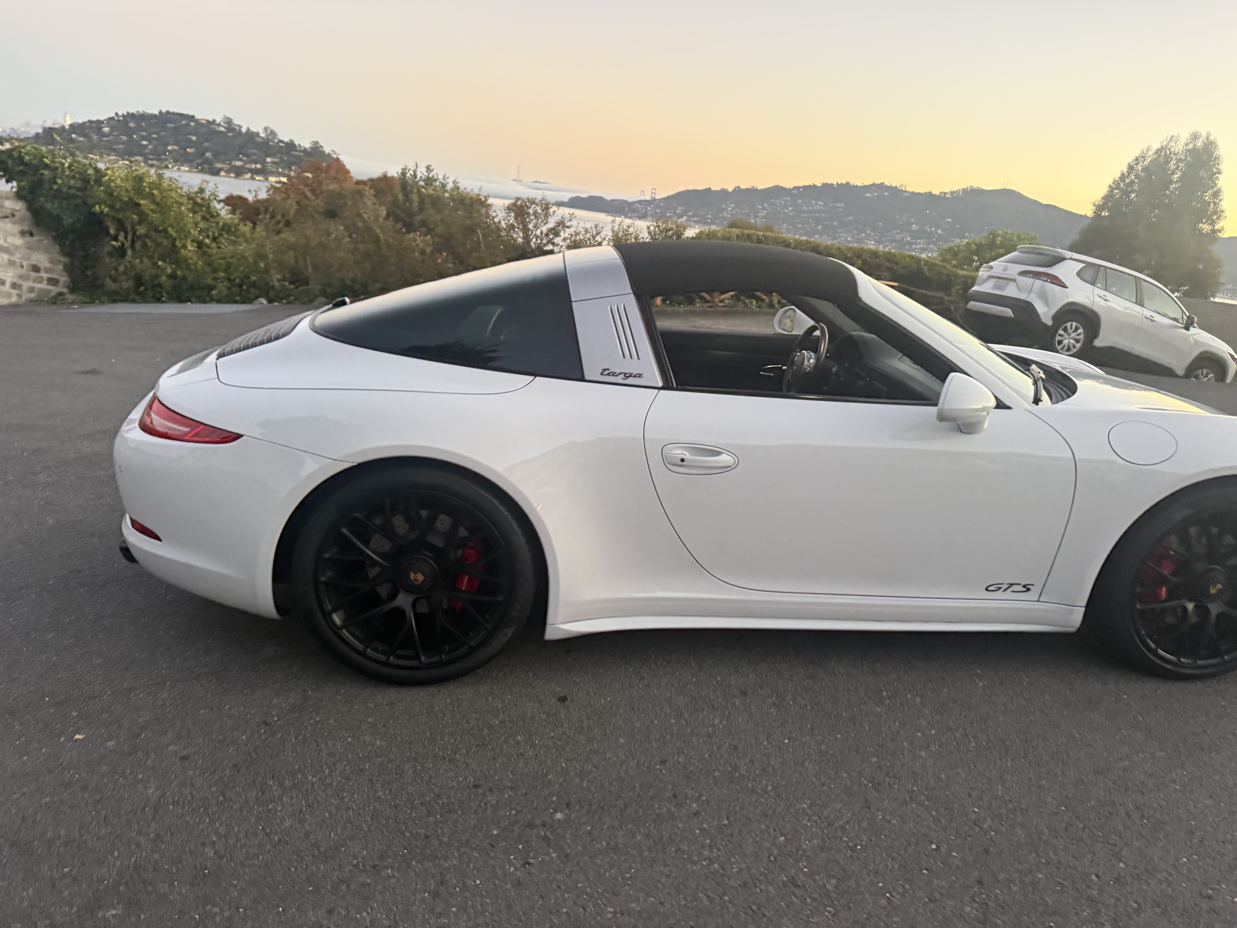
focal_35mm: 24
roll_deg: -6.7
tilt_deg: -15.2
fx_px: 858
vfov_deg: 56.8
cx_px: 618
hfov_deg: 71.6
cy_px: 464
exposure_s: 1/60
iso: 400
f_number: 1.78
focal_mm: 6.76
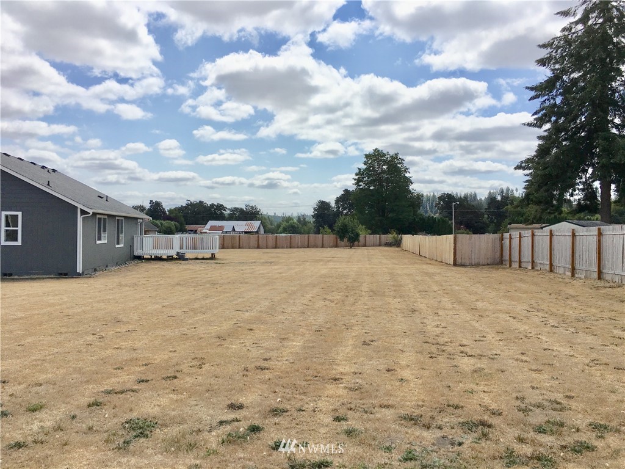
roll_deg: -0.1
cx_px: 312
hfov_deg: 61.7
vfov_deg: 48.2
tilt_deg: +1.0
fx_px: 524
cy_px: 234
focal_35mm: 29
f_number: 2.2
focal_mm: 4.15
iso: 25
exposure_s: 1/3344
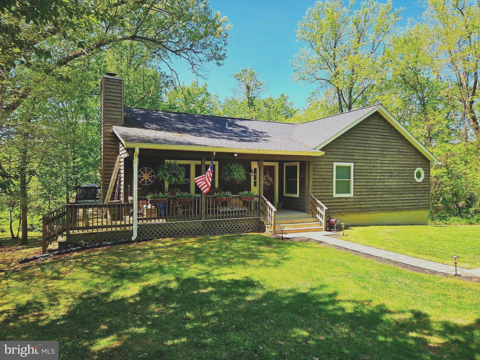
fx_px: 319
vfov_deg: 58.9
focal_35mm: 23
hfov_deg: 73.9
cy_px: 180
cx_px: 240
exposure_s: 1/522
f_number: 1.8
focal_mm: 5.4
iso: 25
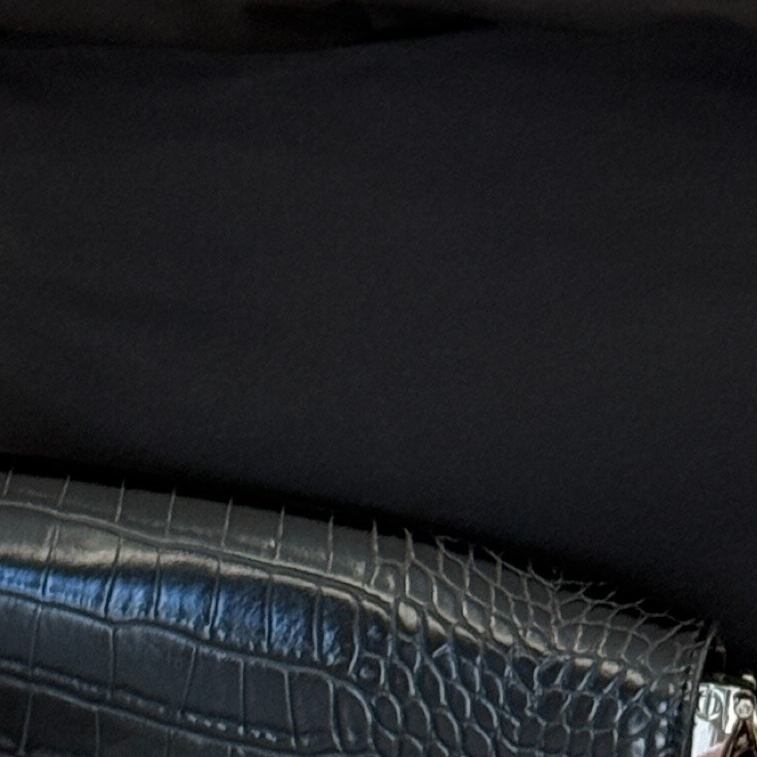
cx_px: 471
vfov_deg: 7.5
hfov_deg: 7.7
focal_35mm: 226
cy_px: -667
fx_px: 5592
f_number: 1.78
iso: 100
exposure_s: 1/66
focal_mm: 6.76
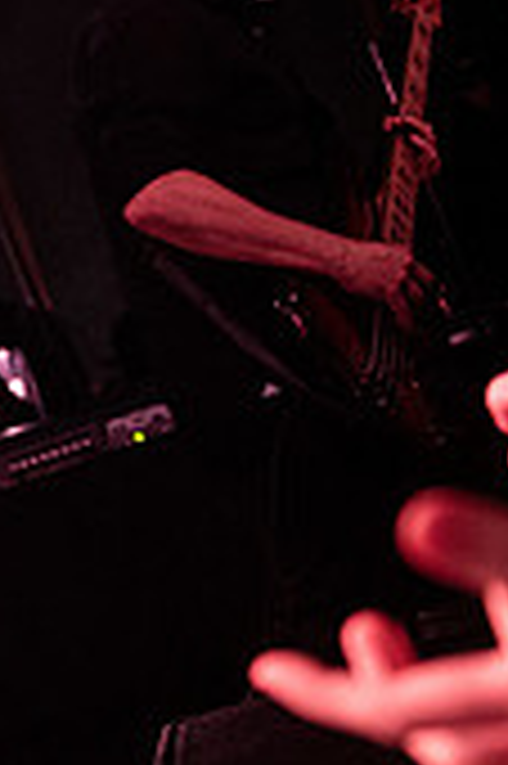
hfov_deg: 10.6
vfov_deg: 18.0
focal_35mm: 114
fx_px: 2418
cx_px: -632
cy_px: 424
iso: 2500
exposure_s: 1/125
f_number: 3.2
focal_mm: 32
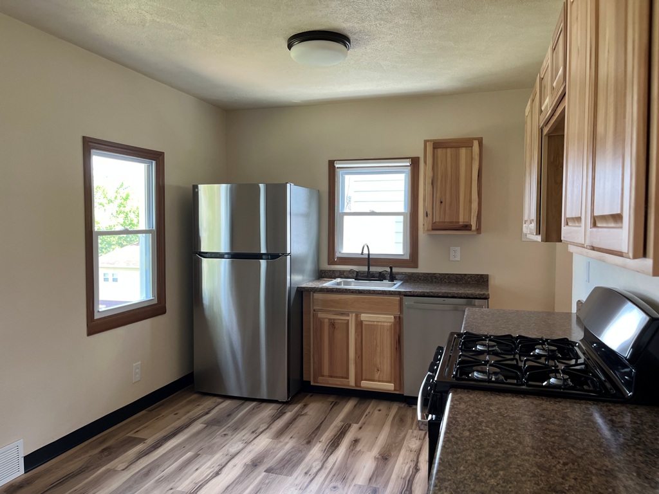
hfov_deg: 67.3
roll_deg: -0.3
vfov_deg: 53.1
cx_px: 330
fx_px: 495
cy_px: 247
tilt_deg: -2.3
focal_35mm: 26
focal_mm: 5.1
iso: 125
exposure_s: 1/111
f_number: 1.6
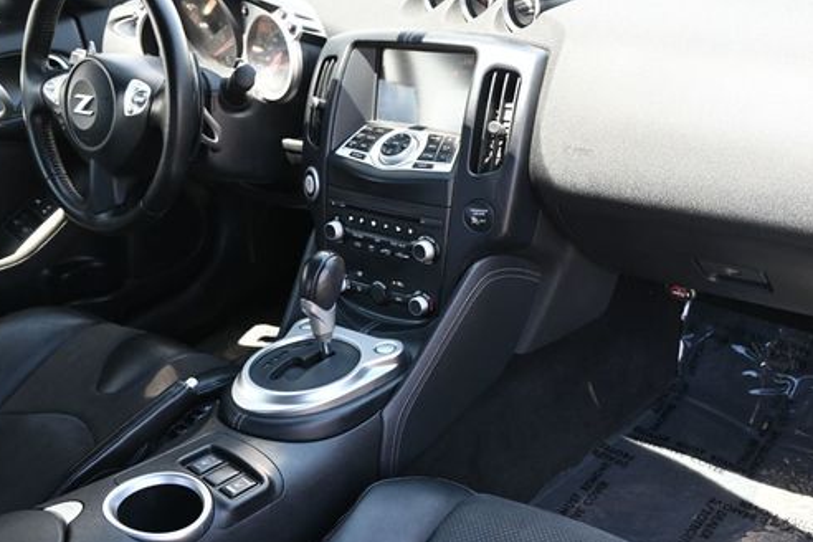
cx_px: 504
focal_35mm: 39
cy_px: 297
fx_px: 881
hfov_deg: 49.1
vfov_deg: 34.2
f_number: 3.8
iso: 720
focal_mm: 20
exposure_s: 1/125
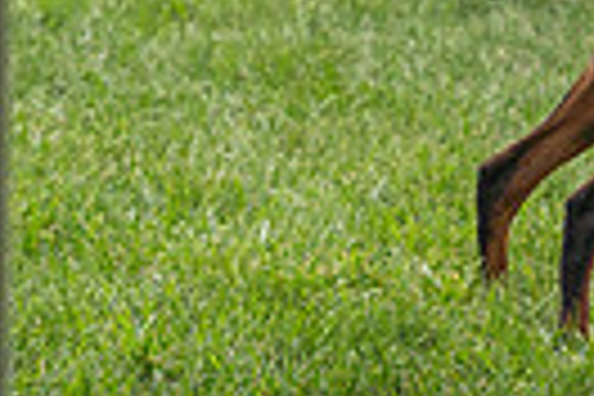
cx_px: 724
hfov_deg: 4.5
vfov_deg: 3.0
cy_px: -398
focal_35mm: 453
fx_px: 7474
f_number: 3.5
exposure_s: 1/800
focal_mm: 103
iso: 1000
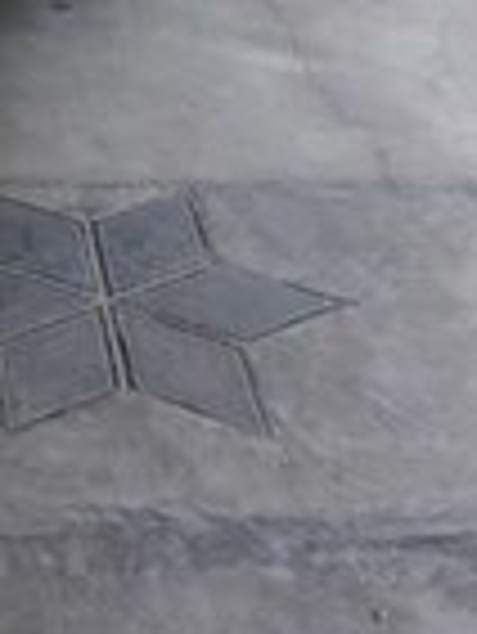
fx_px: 1871
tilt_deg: -20.3
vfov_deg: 17.9
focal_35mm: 102
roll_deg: -0.7
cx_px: -243
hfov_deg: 13.6
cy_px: -216
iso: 32
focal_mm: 4.15
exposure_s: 1/130
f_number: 2.2
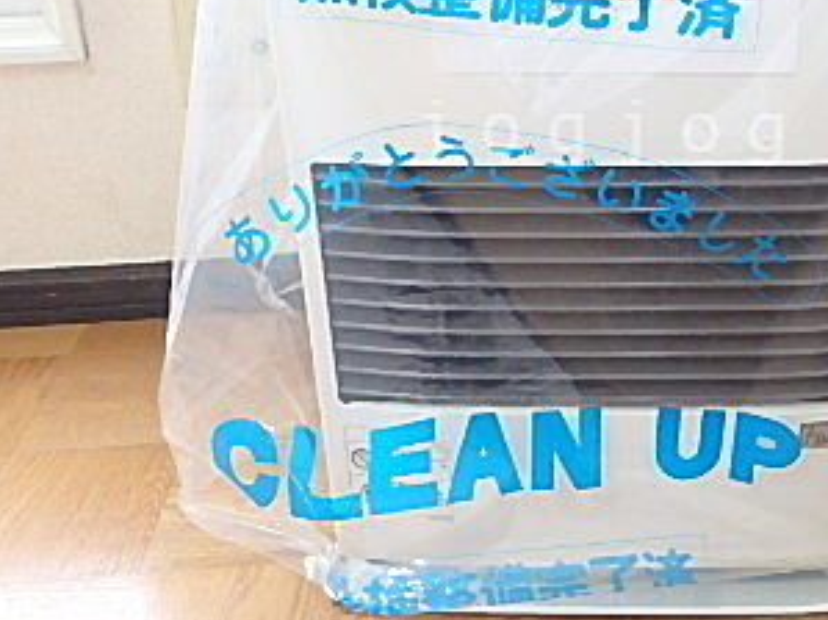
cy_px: 133
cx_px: 609
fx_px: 1076
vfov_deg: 31.4
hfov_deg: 41.0
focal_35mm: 45
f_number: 3.5
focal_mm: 3.7
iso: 400
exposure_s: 1/30
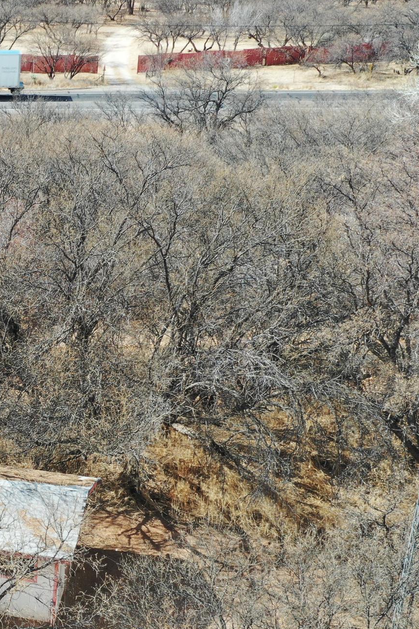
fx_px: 1134
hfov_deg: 19.4
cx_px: -112
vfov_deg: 30.8
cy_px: 403
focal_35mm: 65
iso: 100
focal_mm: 10.26
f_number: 5.6
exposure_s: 1/240
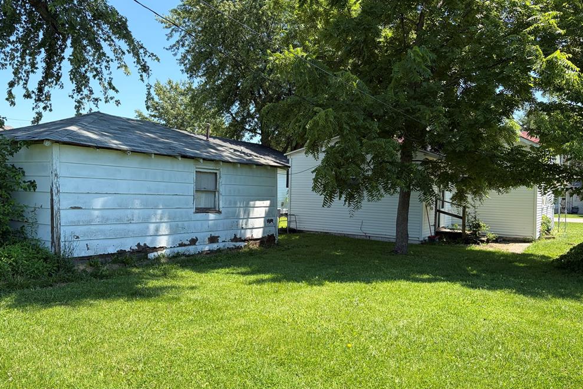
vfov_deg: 46.4
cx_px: 288
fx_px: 453
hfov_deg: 65.5
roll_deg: -1.2
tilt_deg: -0.6
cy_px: 198
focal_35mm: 28
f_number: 1.6
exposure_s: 1/1048
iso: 50
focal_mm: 5.96
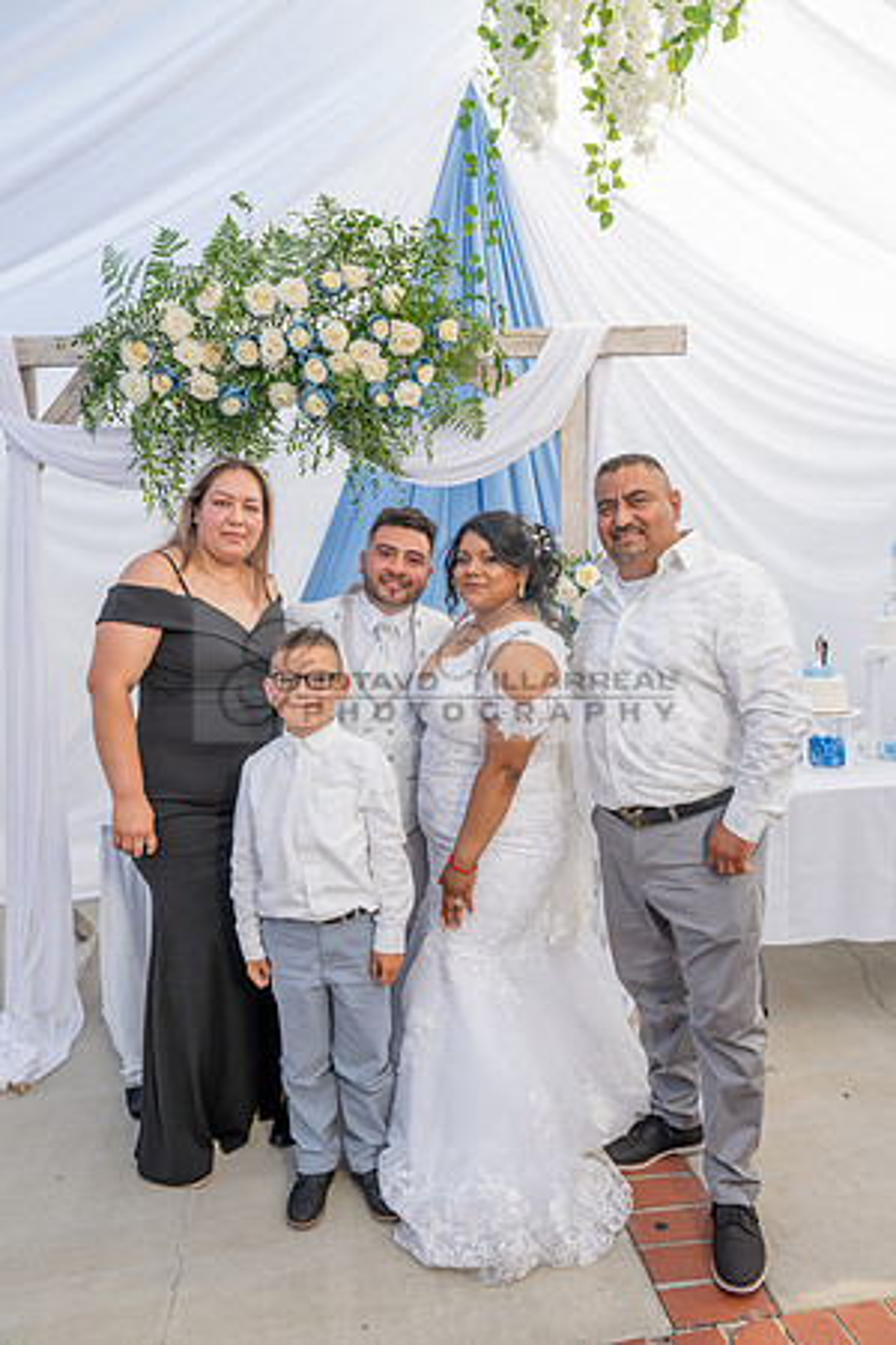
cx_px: 448
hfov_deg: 49.6
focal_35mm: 26
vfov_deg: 69.4
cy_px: 672
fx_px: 971
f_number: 6.3
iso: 200
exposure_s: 1/125
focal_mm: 26
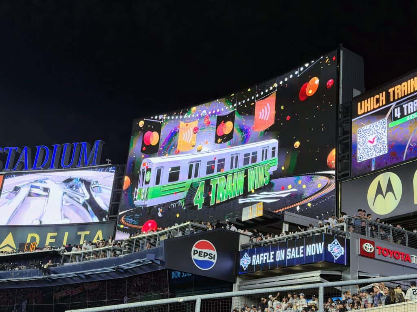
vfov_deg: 30.3
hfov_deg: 39.7
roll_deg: -5.4
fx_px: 578
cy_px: 156
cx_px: 208
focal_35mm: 48
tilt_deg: +21.5
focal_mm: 6.76
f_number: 1.78
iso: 100
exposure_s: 1/463
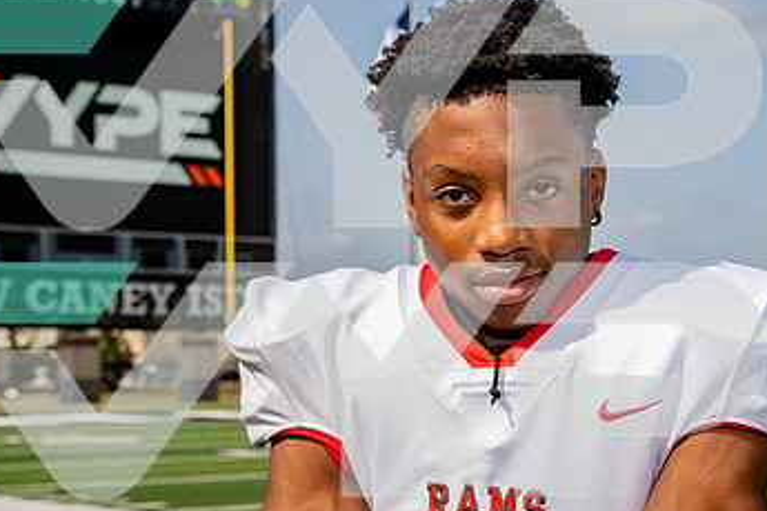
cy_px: 381
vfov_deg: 15.3
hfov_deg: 22.8
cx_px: 471
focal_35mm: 89
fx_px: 1896
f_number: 7.1
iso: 100
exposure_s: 1/250
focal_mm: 53
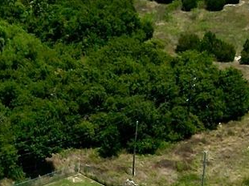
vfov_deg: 8.7
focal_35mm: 155
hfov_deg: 12.7
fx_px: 1114
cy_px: 447
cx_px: 30
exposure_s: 1/6400
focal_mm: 6.72
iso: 130
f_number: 1.7
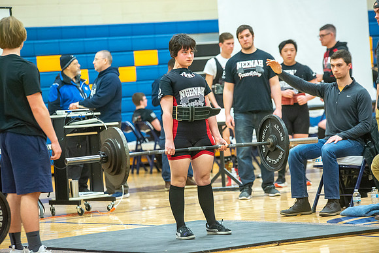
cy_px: 126
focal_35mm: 160
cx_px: 190
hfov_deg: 12.8
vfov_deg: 8.6
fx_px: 1685
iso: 6400
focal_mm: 160
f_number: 4
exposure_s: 1/250
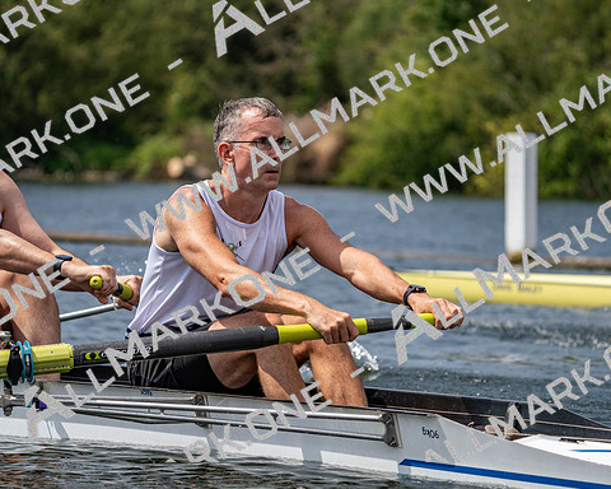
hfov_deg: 8.5
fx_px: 4105
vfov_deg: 6.8
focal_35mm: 227
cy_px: 244
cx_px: 283
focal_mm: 200
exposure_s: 1/1600
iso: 160
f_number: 5.6
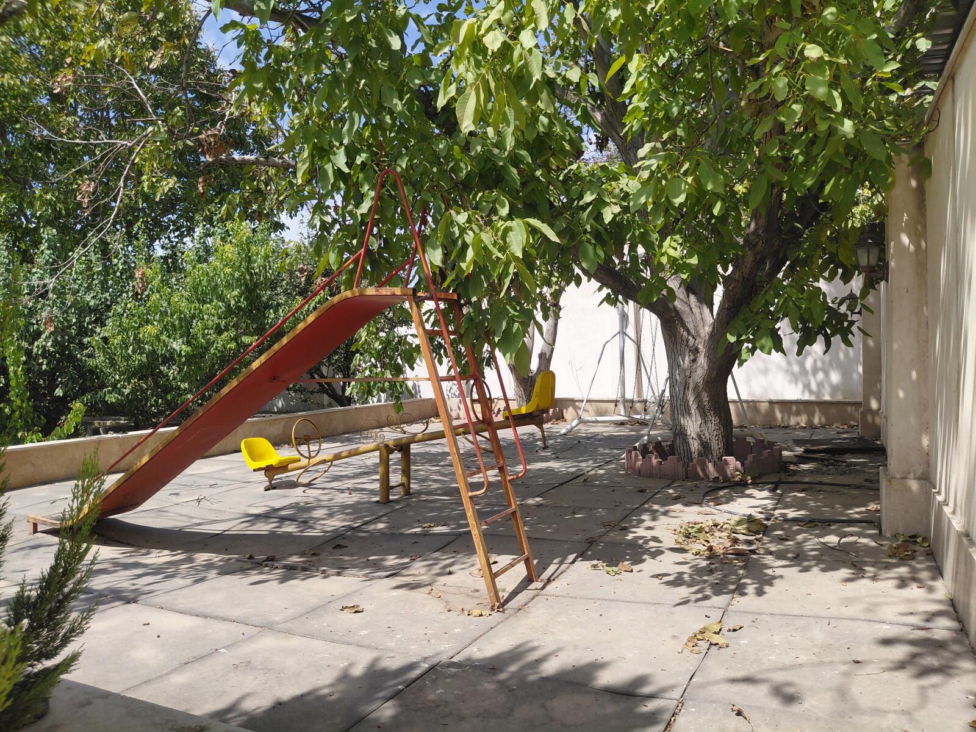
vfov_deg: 54.9
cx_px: 488
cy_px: 366
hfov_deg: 69.4
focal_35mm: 25
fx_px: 705
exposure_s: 1/2001
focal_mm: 4.69
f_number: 1.8
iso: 50
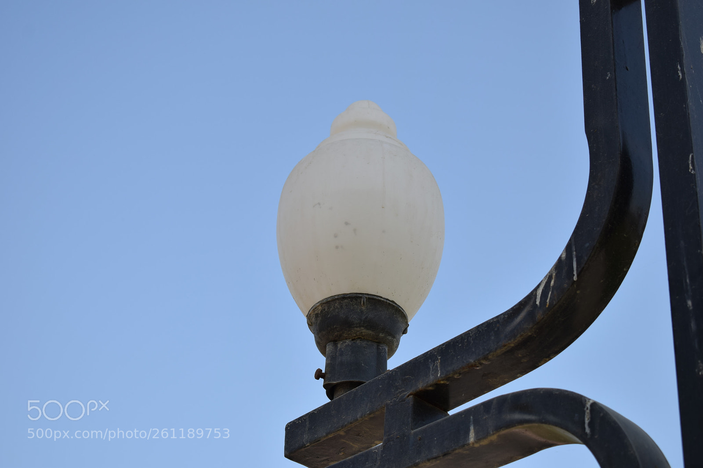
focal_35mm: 82
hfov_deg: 24.6
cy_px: 234
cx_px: 352
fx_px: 1611
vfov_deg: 16.5
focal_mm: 55
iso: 100
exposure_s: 1/320
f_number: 5.6
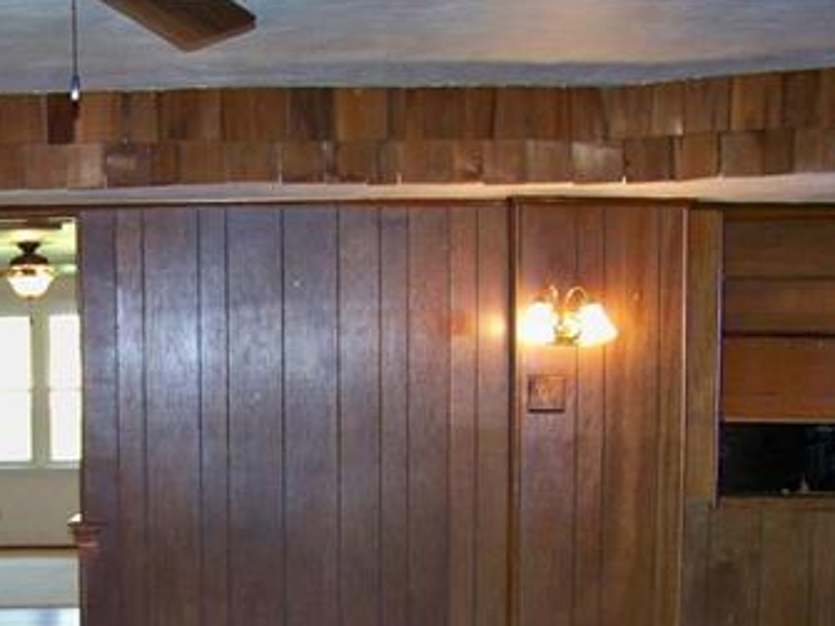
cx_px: 187
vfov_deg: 22.6
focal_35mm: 63
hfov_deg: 30.1
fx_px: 1519
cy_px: 589
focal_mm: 5.85
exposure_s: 1/30
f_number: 2.8
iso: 200
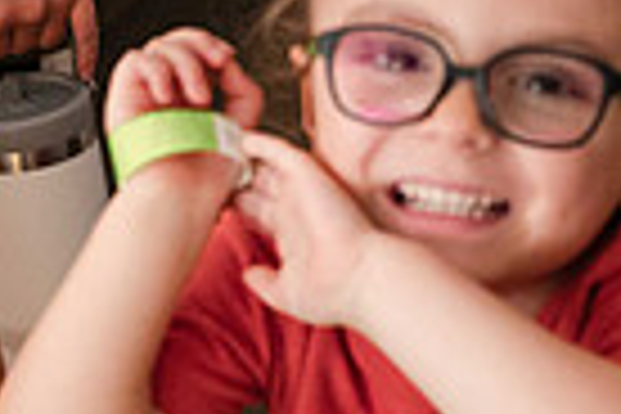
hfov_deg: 13.3
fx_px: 2656
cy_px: 269
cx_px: 520
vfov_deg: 8.9
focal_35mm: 154
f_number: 2.8
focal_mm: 35
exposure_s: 1/60
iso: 4500
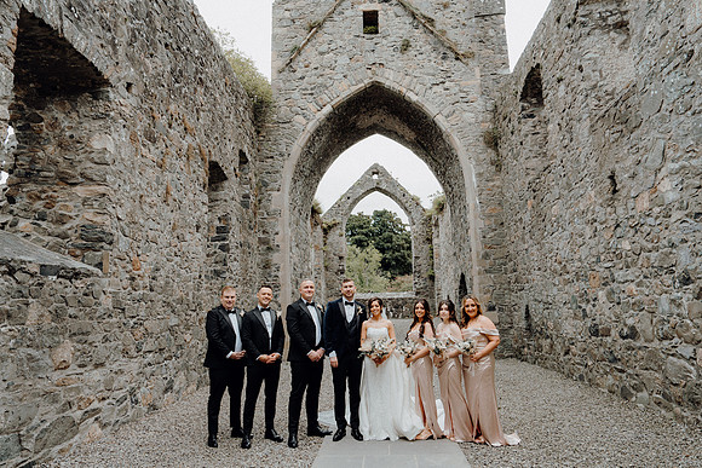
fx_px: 468
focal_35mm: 24
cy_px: 234
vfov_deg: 53.2
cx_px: 351
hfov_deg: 73.7
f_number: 5
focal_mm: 24
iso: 125
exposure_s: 1/160
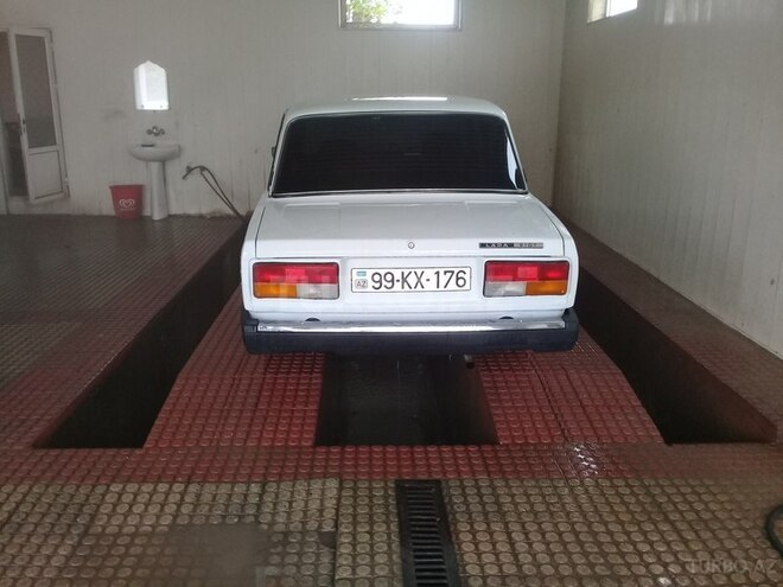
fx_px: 701
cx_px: 392
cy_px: 294
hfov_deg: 58.4
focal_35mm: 31
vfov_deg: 45.4
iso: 64
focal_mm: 3.3
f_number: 2.2
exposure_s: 1/33
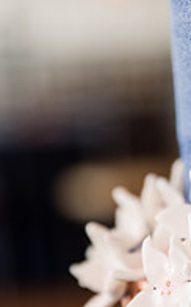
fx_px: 1370
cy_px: 285
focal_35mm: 164
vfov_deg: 12.7
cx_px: 200
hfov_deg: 7.9
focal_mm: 70
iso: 400
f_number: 2.8
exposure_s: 1/100
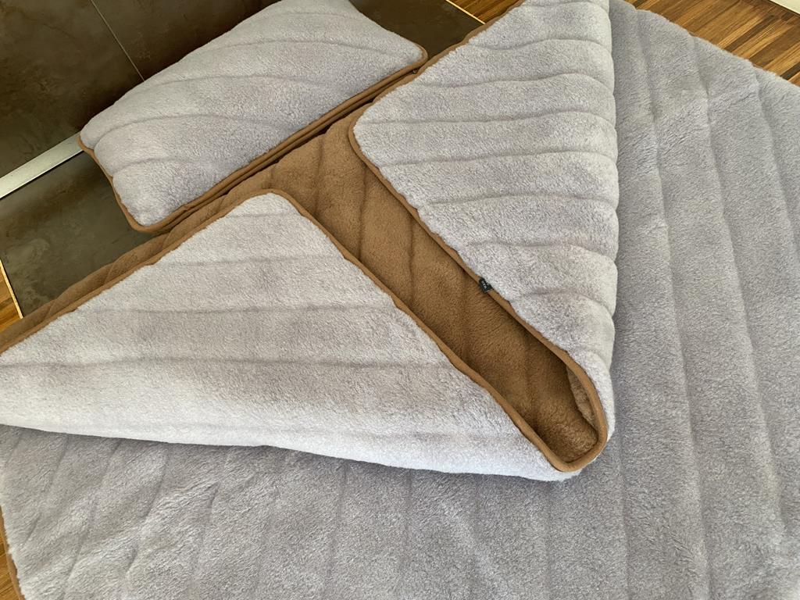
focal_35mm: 26
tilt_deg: -56.1
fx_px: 601
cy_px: 300
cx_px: 400
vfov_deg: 53.1
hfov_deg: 67.3
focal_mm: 4.25
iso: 200
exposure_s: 1/60
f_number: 1.8
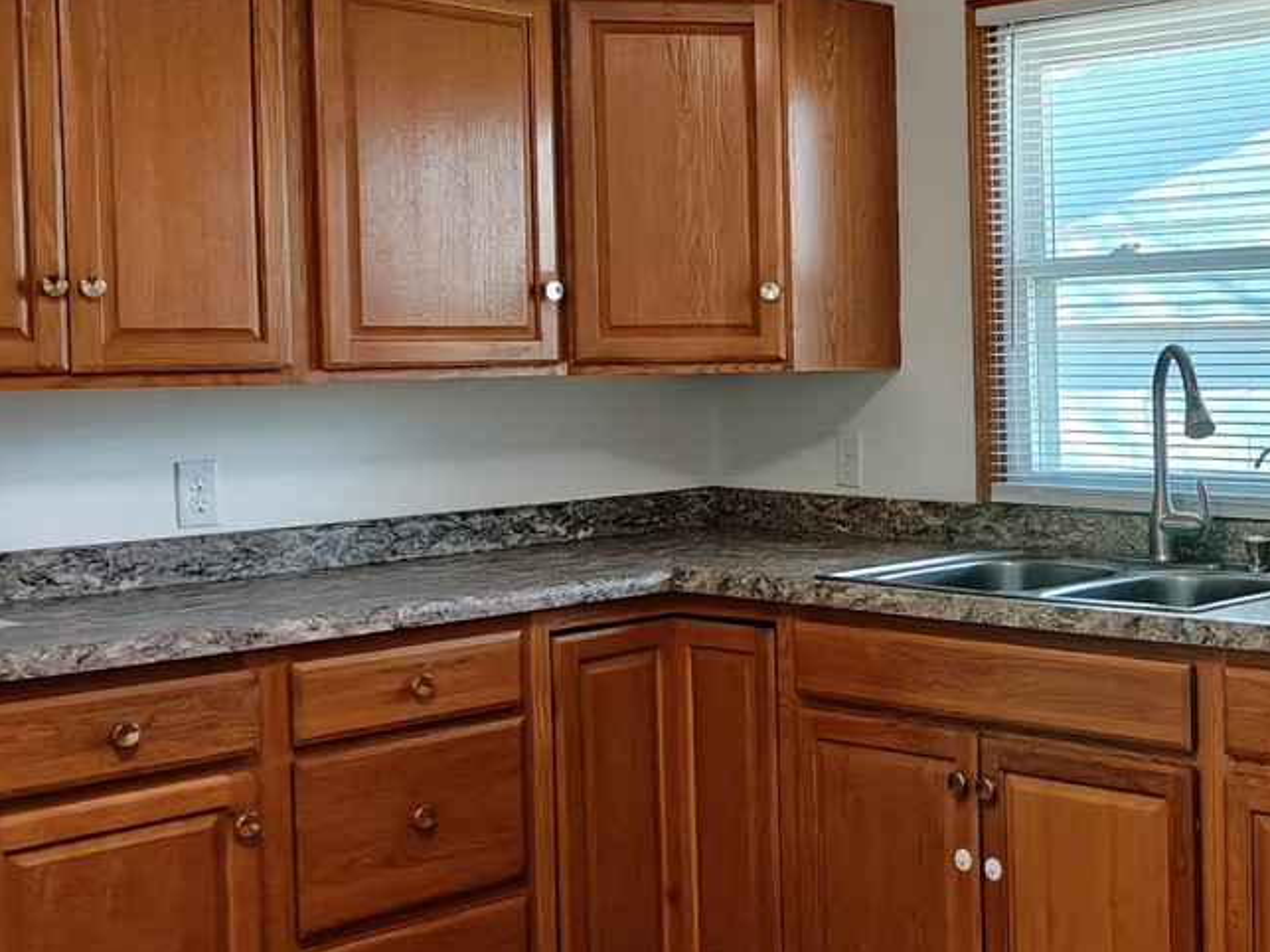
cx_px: 1165
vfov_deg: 28.5
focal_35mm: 51
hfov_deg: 35.1
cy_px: 391
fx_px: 1871
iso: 200
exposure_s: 1/120
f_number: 2
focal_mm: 2.31
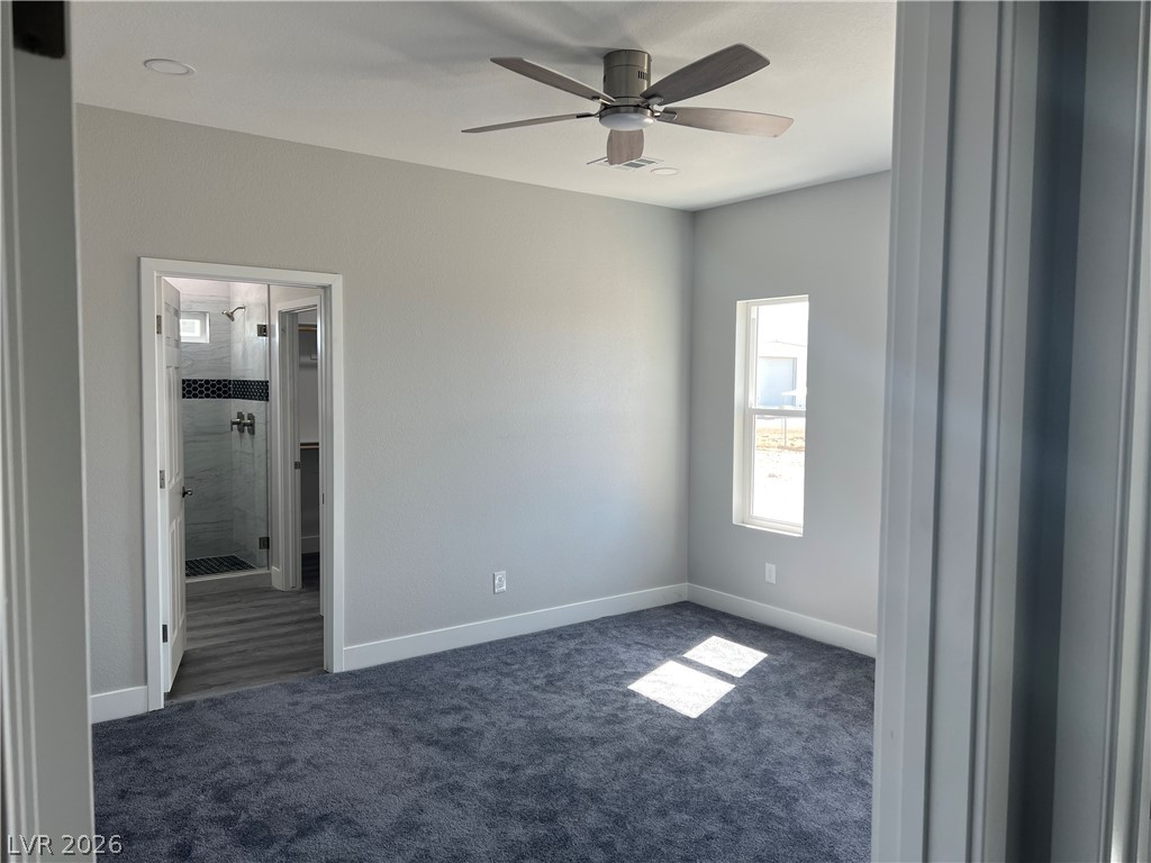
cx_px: 576
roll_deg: -1.0
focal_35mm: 26
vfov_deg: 53.1
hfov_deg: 67.3
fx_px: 865
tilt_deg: -2.5
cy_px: 432
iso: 40
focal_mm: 5.7
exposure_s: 1/121
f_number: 1.5
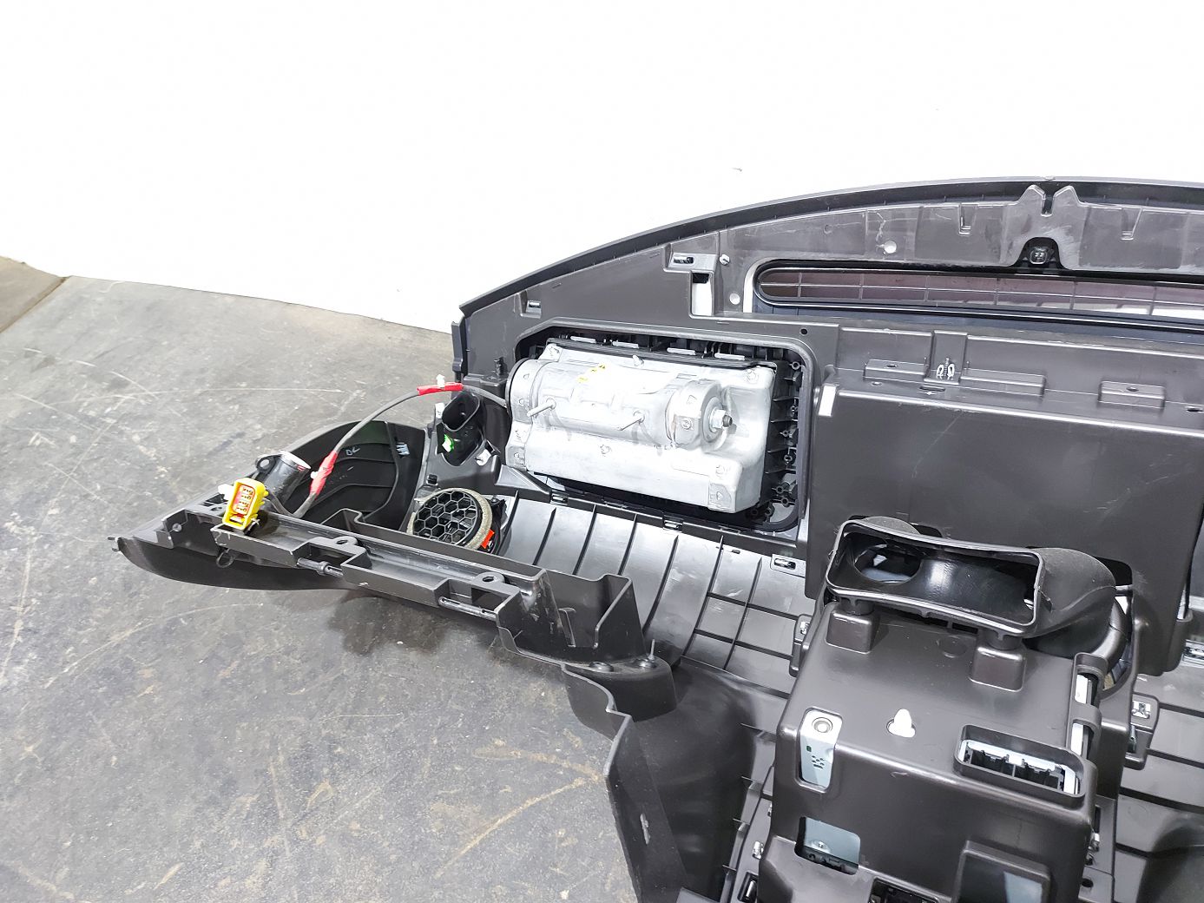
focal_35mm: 24
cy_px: 452
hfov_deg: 71.6
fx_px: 835
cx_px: 602
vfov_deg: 56.8
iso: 400
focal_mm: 5.23
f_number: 1.8
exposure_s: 1/20
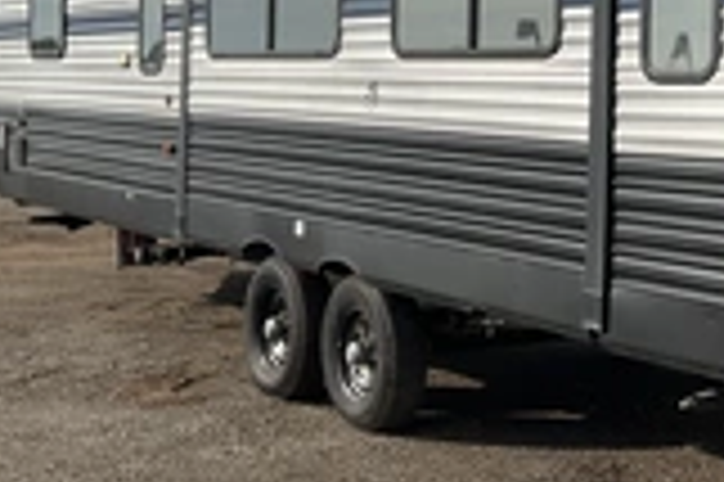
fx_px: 1507
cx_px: 648
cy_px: 113
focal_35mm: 75
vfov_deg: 18.0
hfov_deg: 26.2
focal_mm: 3
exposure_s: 1/2801
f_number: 1.8
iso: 25
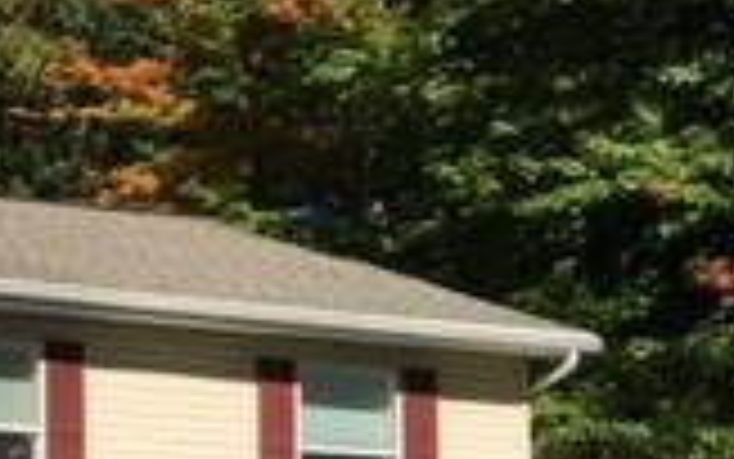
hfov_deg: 14.6
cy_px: 562
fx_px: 2421
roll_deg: -0.7
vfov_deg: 10.6
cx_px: -675
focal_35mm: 121
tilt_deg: +3.5
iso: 25
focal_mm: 4.15
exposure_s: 1/2404
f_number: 2.2
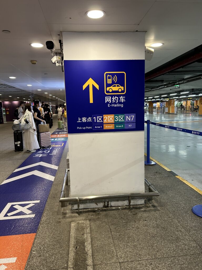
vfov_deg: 67.3
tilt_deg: -8.3
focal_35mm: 26
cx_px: 101
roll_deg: +1.4
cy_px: 135
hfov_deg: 53.1
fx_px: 202
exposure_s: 1/50
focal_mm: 5.7
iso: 125
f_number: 1.5
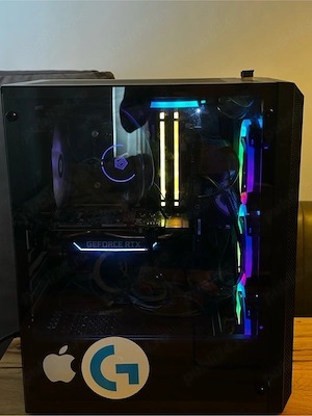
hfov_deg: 30.3
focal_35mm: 48
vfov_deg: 39.7
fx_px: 577
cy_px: 208
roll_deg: +0.4
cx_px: 156
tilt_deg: -13.7
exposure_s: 1/33
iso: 250
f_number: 1.78
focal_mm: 6.86
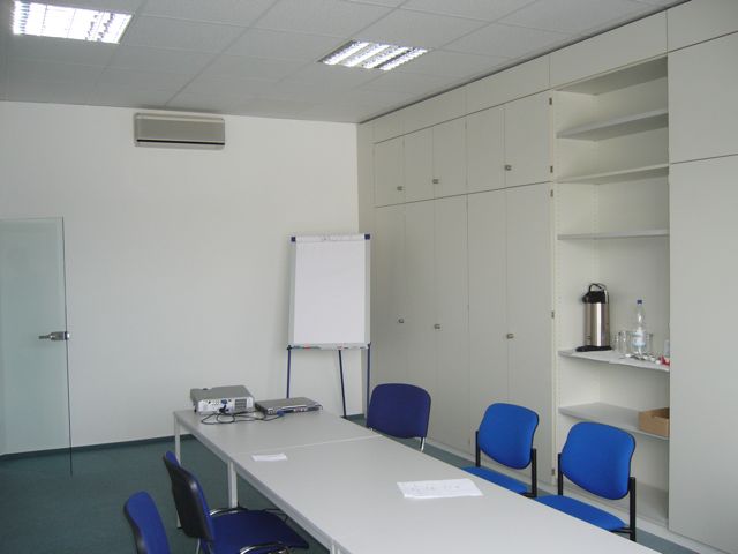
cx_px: 369
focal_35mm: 35
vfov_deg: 40.7
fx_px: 746
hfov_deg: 52.6
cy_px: 277
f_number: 2.8
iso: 100
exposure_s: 1/60
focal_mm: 5.8
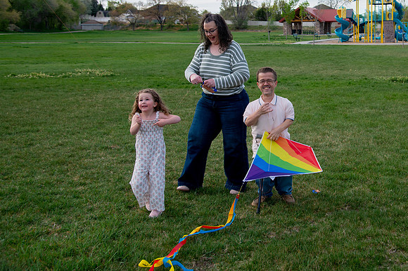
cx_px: 291
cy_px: 78
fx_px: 565
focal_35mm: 50
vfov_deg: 26.8
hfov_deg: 39.0
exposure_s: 1/640
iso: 200
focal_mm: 35
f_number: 5
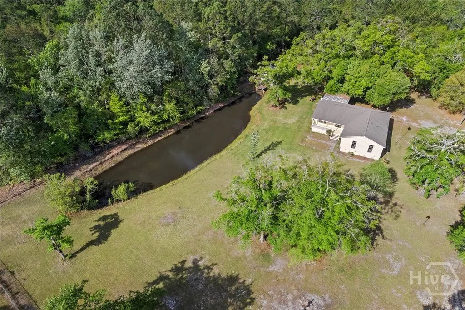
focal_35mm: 22
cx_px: 232
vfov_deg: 57.2
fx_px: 284
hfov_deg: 78.6
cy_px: 155
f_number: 2.8
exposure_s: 1/2500
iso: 100
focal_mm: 8.38
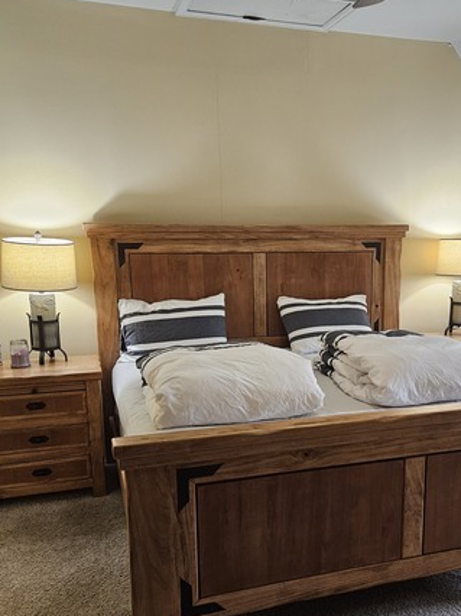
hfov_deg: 39.1
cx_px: 314
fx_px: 640
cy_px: 368
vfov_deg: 51.1
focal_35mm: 36
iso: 500
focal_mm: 5.4
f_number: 1.8
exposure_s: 1/120
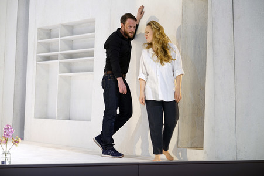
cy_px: 88
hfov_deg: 23.9
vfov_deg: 16.0
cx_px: 132
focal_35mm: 85
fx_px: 623
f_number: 5.6
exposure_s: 1/100
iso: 640
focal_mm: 85
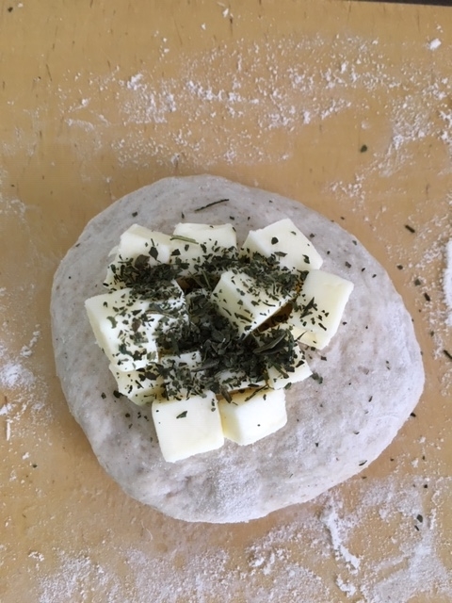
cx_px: 226
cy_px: 302
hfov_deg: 48.2
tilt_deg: -80.1
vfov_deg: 61.7
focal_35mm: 29
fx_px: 505
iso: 80
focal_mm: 4.15
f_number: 2.2
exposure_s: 1/30
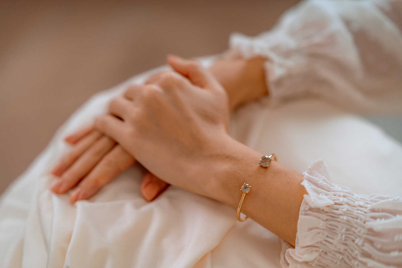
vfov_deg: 16.1
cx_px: 201
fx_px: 949
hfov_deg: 23.9
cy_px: 134
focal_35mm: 85
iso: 100
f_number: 1.4
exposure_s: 1/250
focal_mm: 85
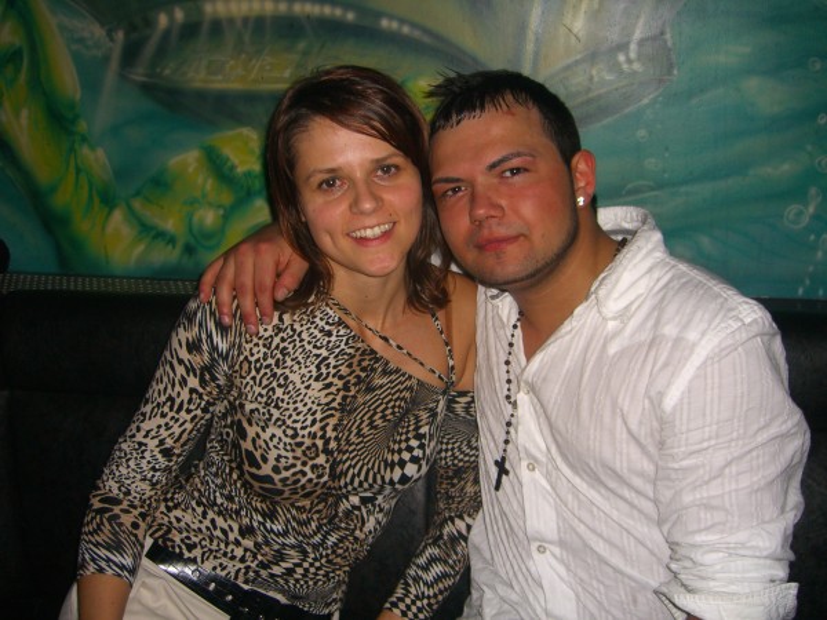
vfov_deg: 37.7
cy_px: 310
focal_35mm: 38
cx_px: 414
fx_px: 908
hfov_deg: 49.0
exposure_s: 1/60
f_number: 2.8
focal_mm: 7.9
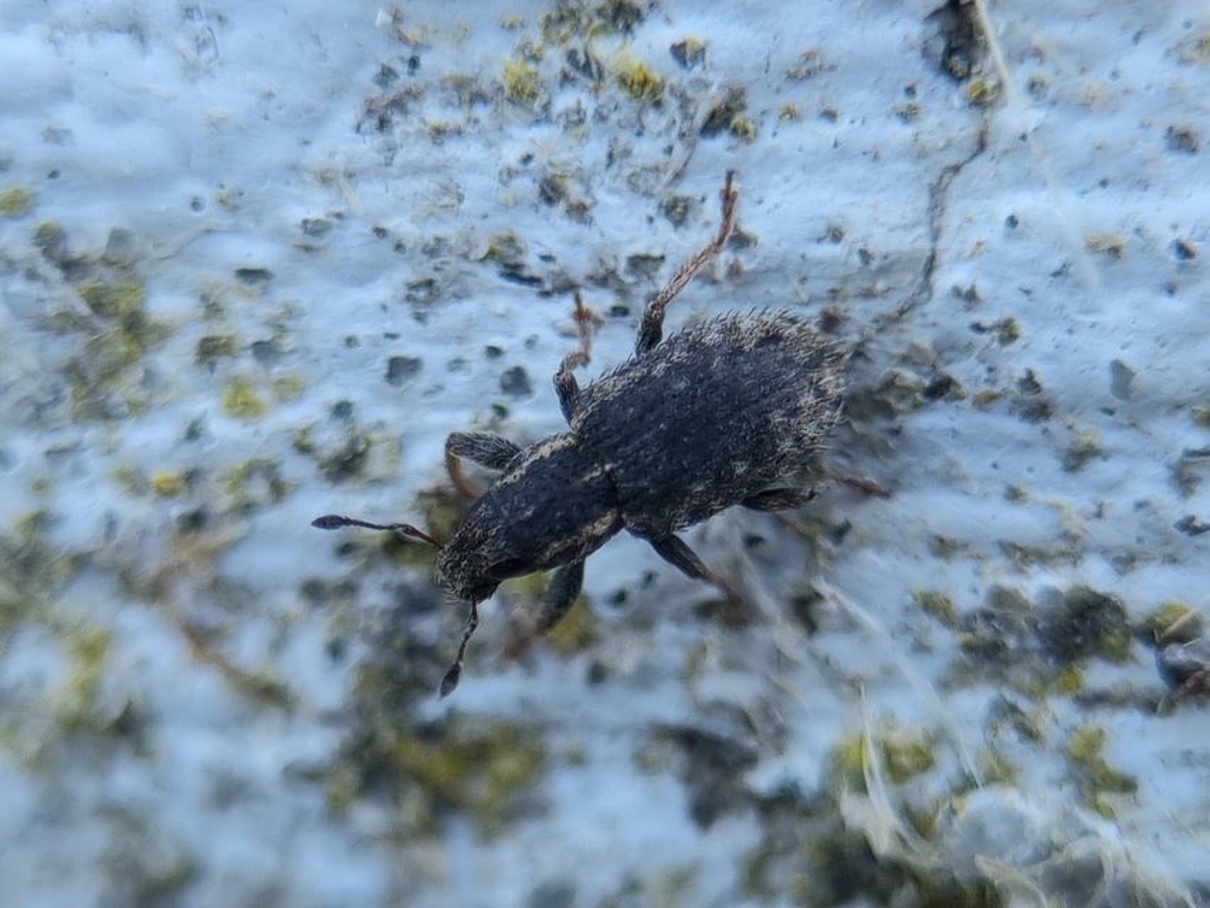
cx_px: 605
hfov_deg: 67.3
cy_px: 454
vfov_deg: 53.1
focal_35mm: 26
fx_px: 909
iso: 50
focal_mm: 5.4
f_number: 1.8
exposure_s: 1/179
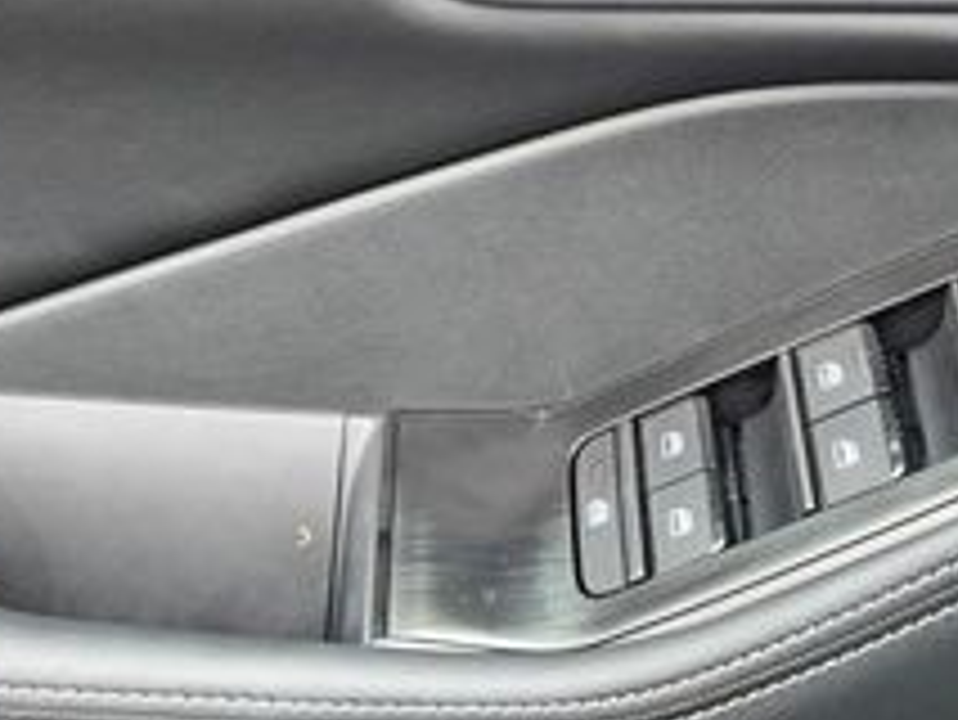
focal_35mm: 69
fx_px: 1911
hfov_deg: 27.9
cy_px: 324
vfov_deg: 21.3
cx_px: 652
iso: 100
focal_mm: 5.4
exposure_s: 1/180
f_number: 1.8
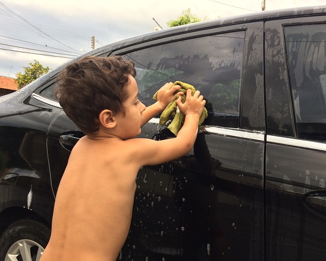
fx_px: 299
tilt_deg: -2.6
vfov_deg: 47.1
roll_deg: -4.1
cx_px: 170
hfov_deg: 57.2
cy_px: 132
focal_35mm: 31
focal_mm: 4.15
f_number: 2.2
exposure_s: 1/167
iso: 32
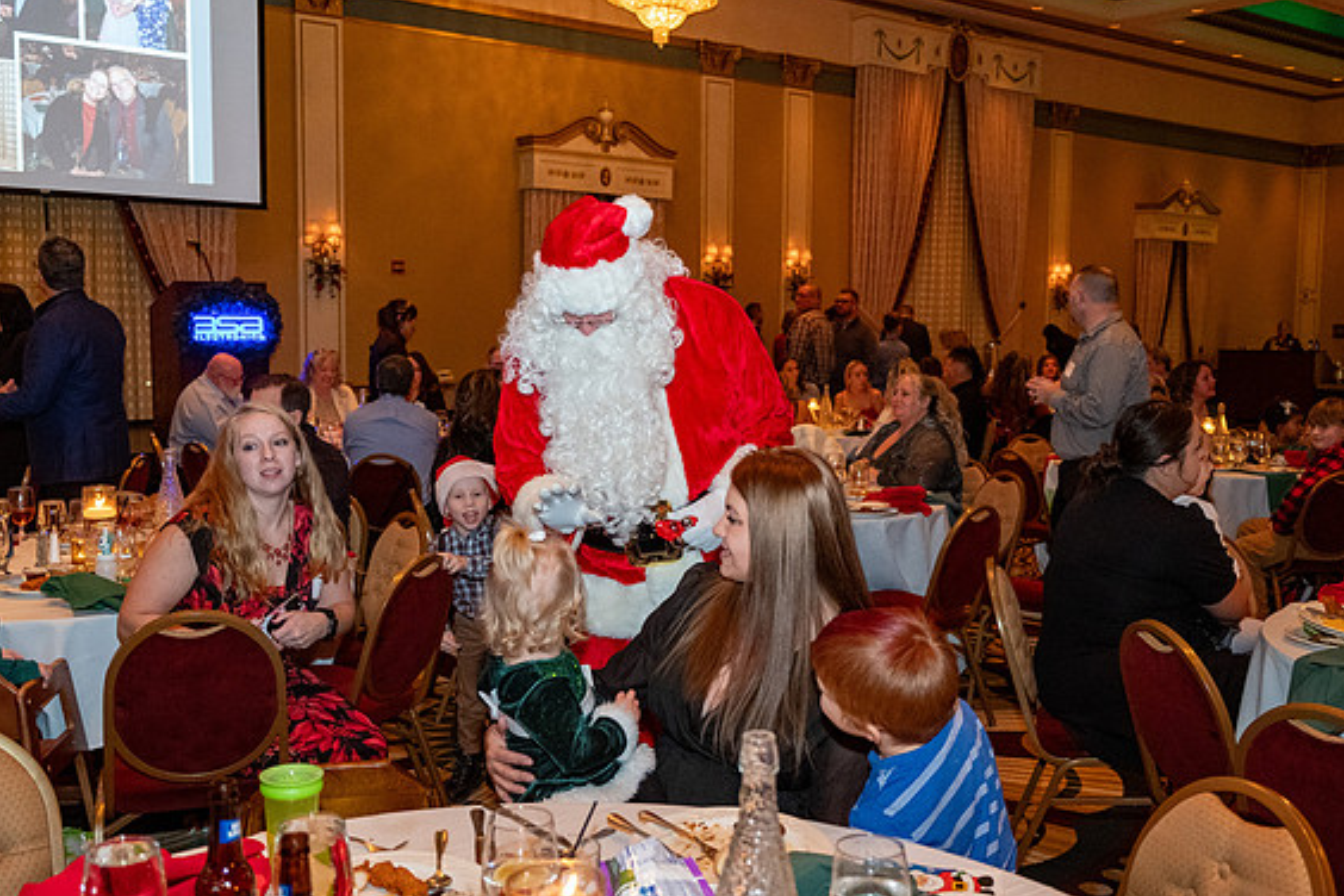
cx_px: 670
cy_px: 449
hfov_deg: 54.4
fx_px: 1307
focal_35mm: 35
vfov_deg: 37.9
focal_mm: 22.3
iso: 2500
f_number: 3.2
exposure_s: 1/125
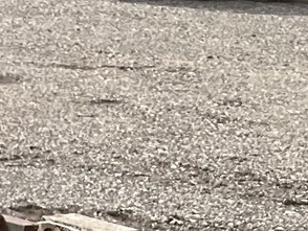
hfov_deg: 9.2
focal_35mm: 197
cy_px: 687
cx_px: -378
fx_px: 1754
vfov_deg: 6.8
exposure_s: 1/770
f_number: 1.8
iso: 25
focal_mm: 3
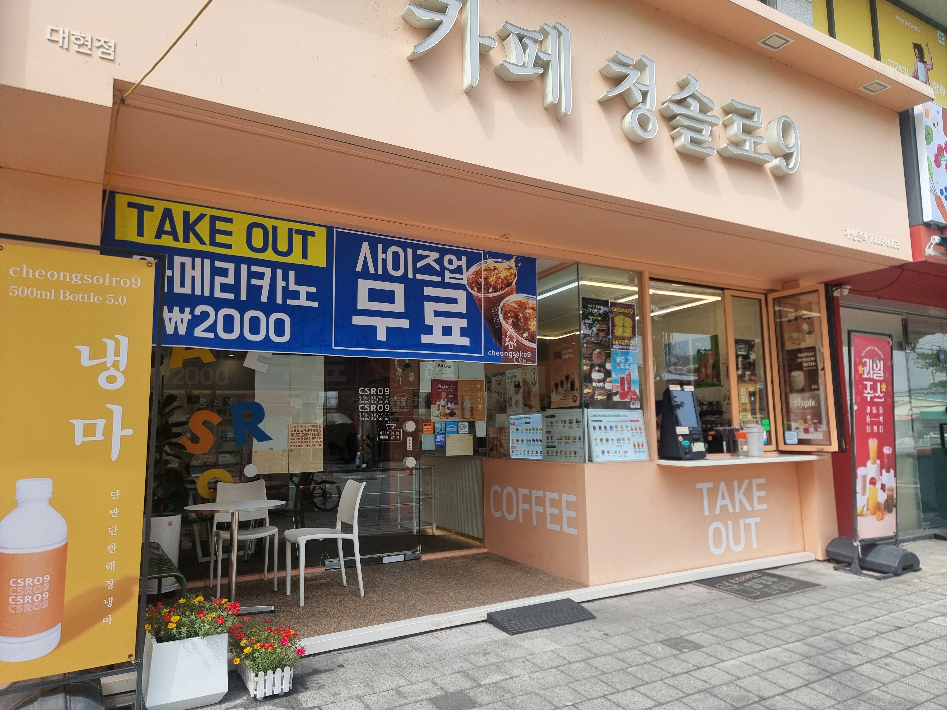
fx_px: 657
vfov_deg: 56.8
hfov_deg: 71.6
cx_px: 474
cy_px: 355
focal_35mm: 24
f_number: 1.8
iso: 50
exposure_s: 1/485
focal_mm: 6.7
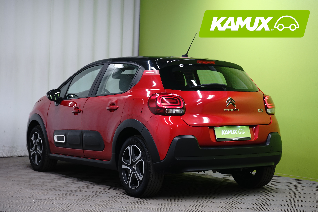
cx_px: 159
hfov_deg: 28.8
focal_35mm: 70
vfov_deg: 19.5
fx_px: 618
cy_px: 106
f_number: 8
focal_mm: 70
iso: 500
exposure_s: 1/6
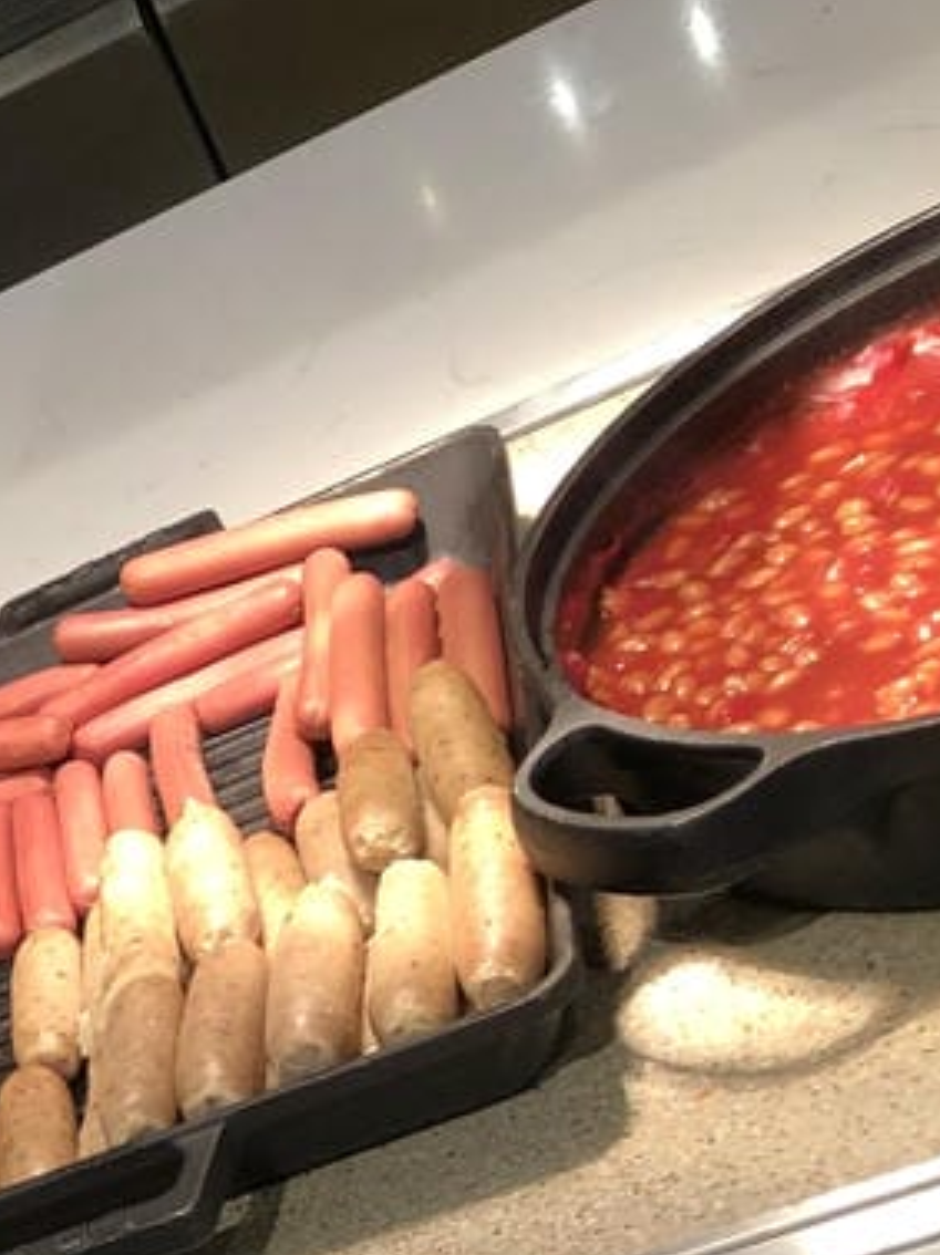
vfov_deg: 21.0
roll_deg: +35.0
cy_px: 1361
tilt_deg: -29.8
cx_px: -332
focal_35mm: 89
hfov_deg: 15.6
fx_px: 3226
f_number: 1.8
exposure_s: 1/40
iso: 25
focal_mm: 3.99
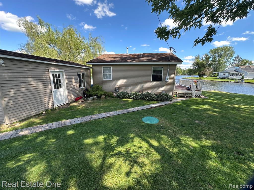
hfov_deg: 102.1
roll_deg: -1.2
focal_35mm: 14
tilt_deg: -12.5
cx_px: 127
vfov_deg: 85.7
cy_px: 95
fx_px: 103
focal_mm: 2.22
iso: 40
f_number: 2.2
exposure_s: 1/238
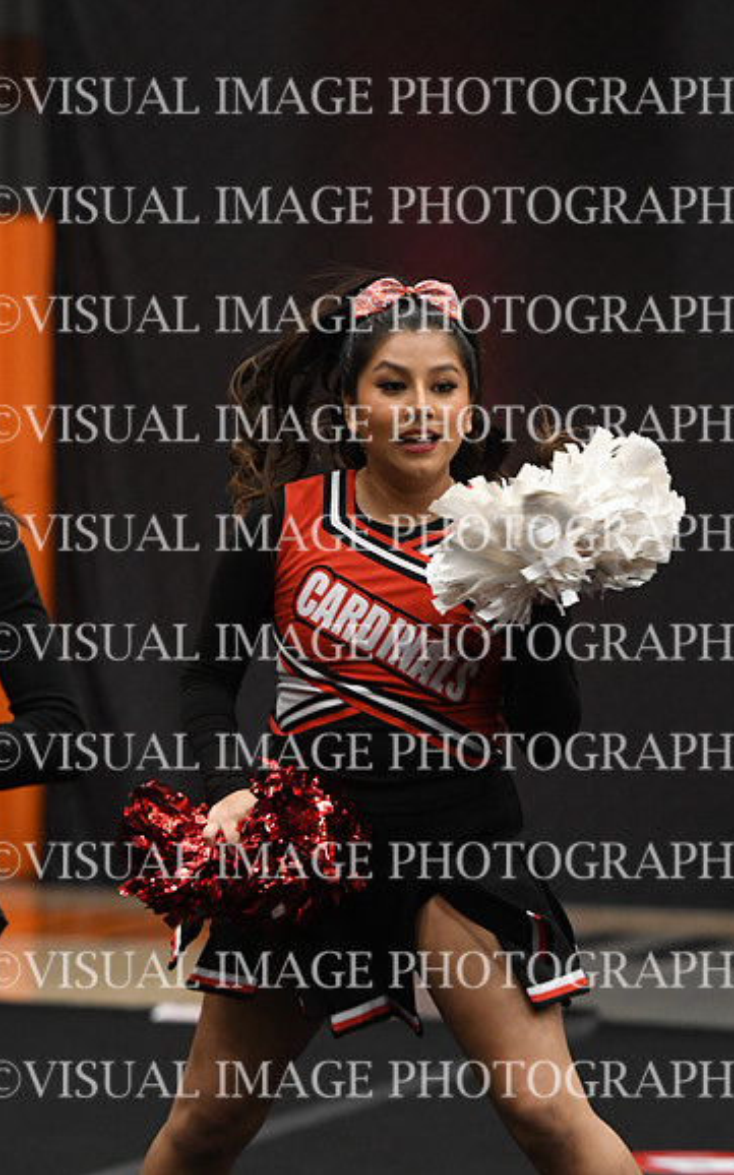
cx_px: 375
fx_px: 6885
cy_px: 588
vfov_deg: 9.8
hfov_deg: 6.1
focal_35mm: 215
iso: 4000
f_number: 4
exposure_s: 1/400
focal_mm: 140
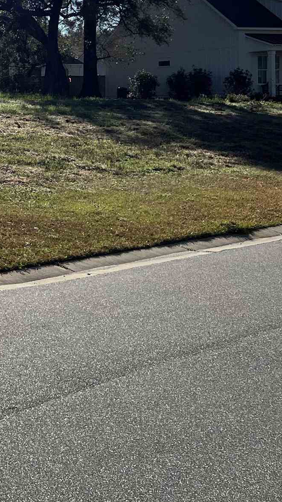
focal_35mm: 74
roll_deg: +0.4
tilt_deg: +1.6
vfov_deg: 27.9
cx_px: -256
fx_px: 984
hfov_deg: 14.1
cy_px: 92
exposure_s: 1/8696
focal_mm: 5.7
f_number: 1.5
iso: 50
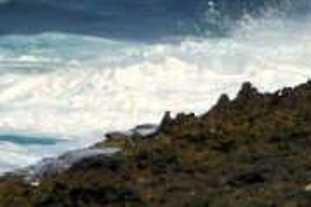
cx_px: 542
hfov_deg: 2.6
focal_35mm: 778
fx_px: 6715
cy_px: -78
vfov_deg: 1.8
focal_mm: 116
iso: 400
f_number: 11
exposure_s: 1/2000
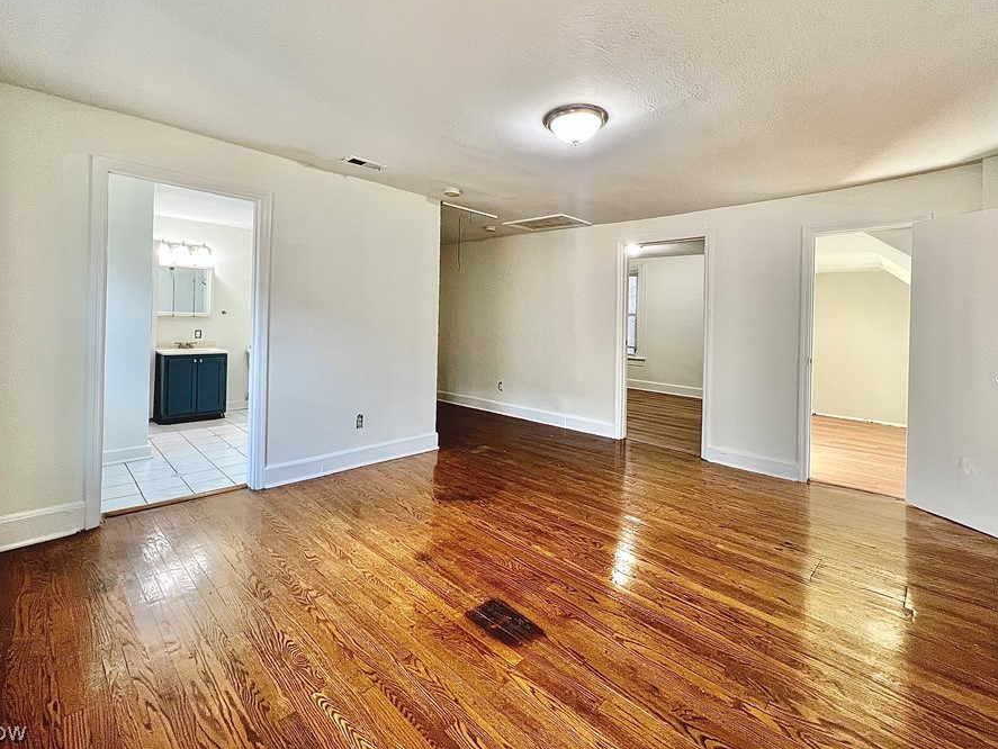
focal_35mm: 15
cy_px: 318
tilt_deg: -0.7
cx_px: 486
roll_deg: -1.1
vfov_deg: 81.2
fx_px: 433
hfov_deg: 98.1
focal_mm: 1.57
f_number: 1.8
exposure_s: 1/60
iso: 200
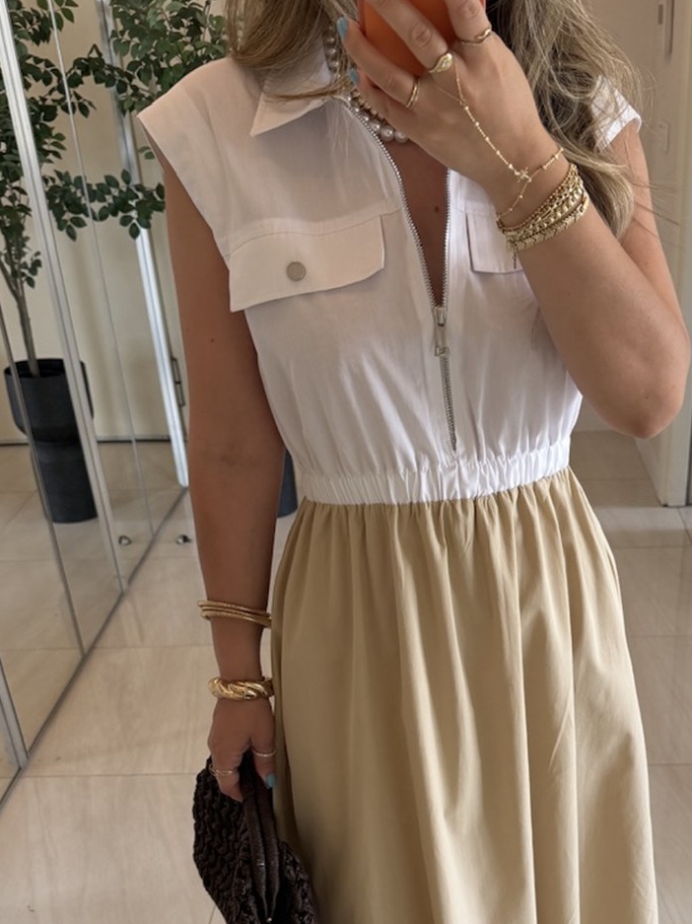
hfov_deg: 34.7
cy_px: 685
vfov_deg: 44.4
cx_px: 467
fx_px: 1094
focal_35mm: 41
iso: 160
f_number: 1.78
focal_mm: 6.76
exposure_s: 1/121
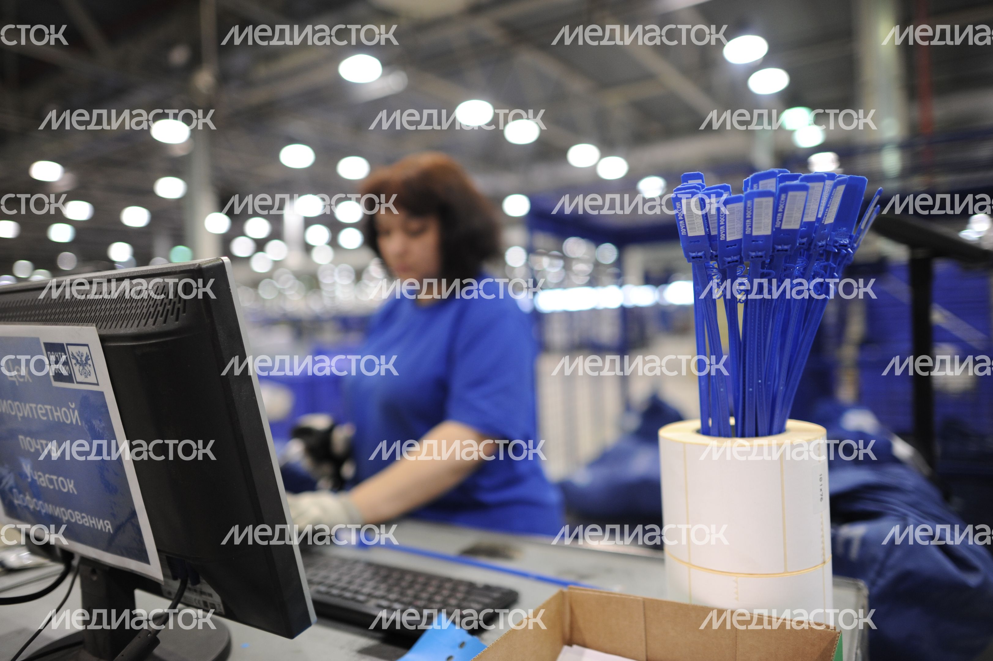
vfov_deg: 53.1
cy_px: 330
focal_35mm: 24
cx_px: 496
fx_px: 662
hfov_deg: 73.8
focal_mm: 24
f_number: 1.6
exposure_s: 1/125
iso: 800
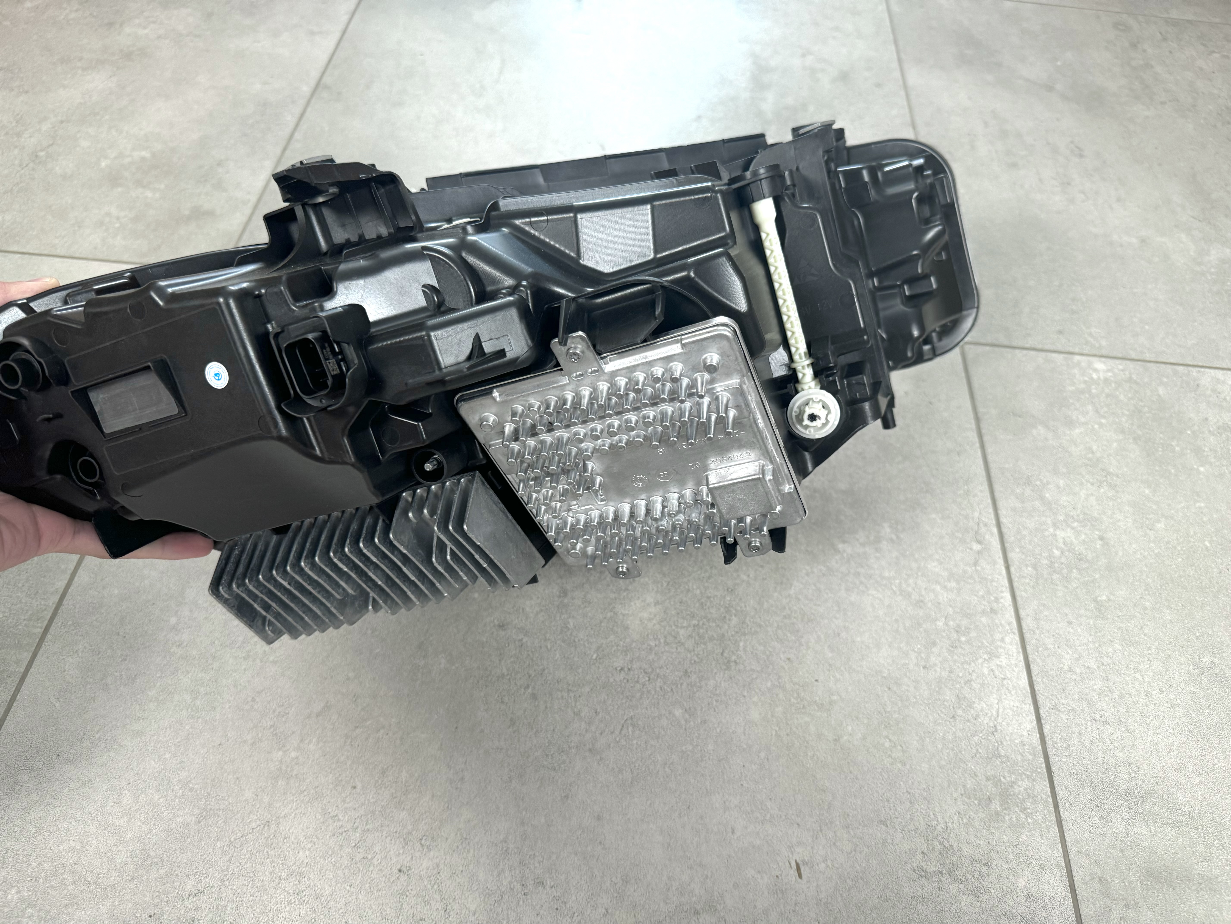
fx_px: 853
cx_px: 616
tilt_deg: -53.3
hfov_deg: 71.6
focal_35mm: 24
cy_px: 462
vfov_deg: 56.8
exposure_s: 1/121
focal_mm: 6.76
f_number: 1.78
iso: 200
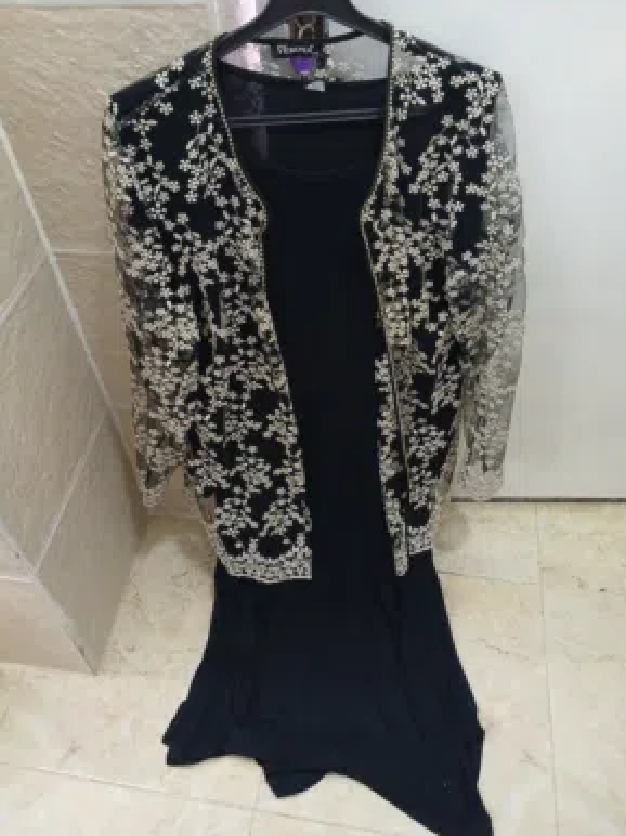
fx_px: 676
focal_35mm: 28
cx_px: 308
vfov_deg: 63.5
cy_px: 412
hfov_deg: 49.7
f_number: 1.8
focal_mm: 4
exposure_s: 1/25
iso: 400
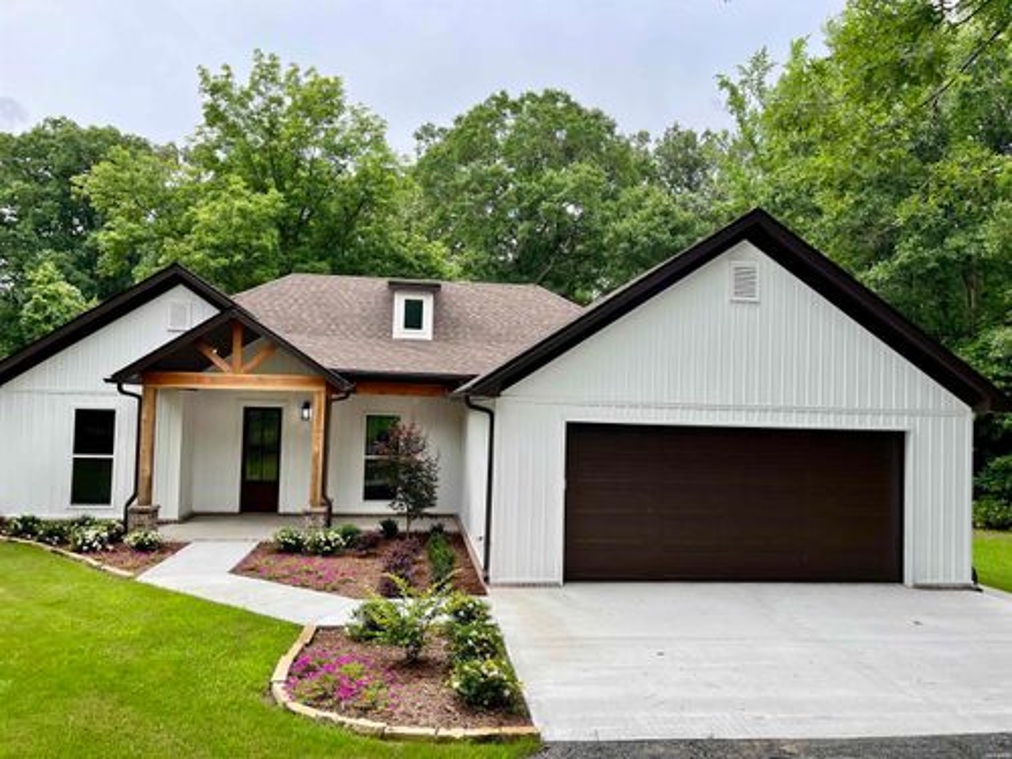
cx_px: 506
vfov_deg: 53.1
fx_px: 760
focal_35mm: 26
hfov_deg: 67.3
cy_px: 380
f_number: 1.6
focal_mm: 5.1
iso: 50
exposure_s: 1/605
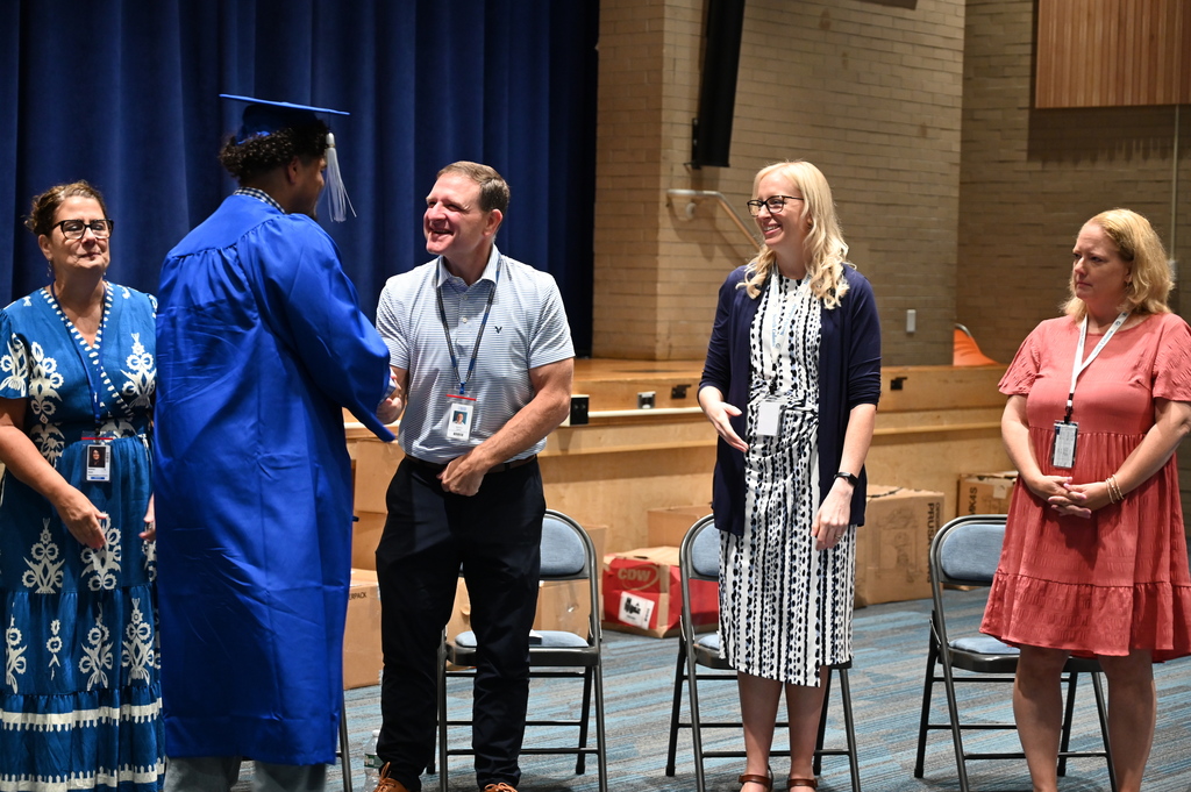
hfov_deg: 28.9
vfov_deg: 19.4
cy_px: 396
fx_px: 2314
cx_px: 596
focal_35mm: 70
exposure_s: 1/100
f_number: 4
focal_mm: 70
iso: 3200
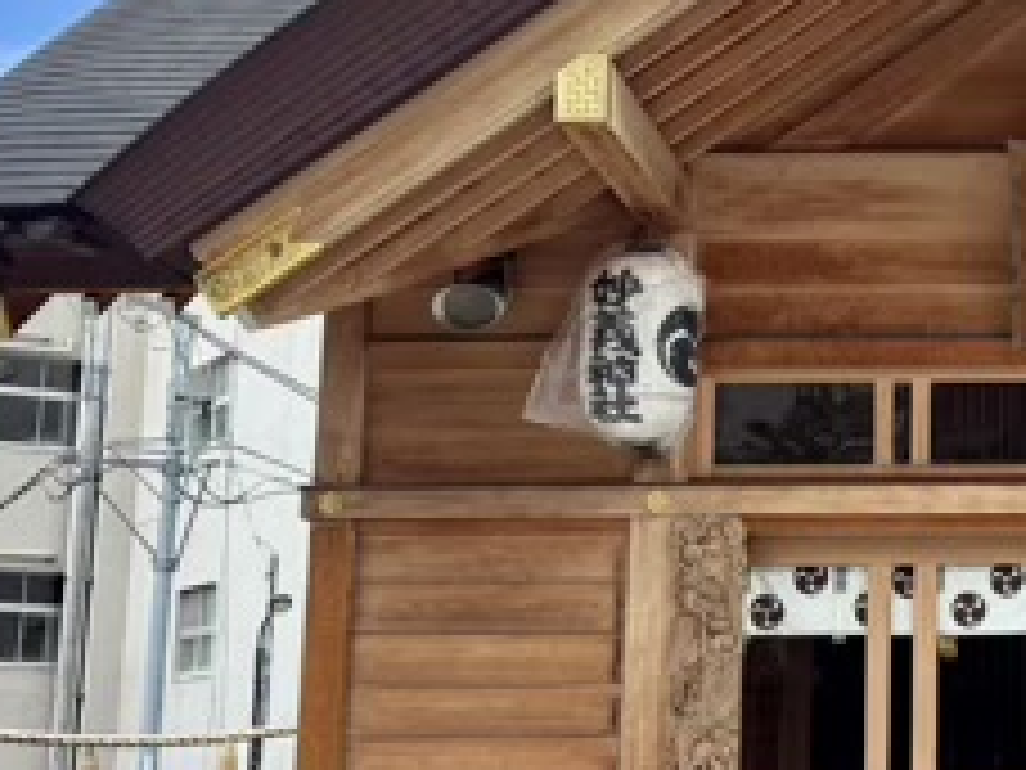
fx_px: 2371
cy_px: 344
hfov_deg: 23.4
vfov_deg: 18.4
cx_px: 1022
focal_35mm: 80
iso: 50
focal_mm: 5.96
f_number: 1.6
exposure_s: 1/2342
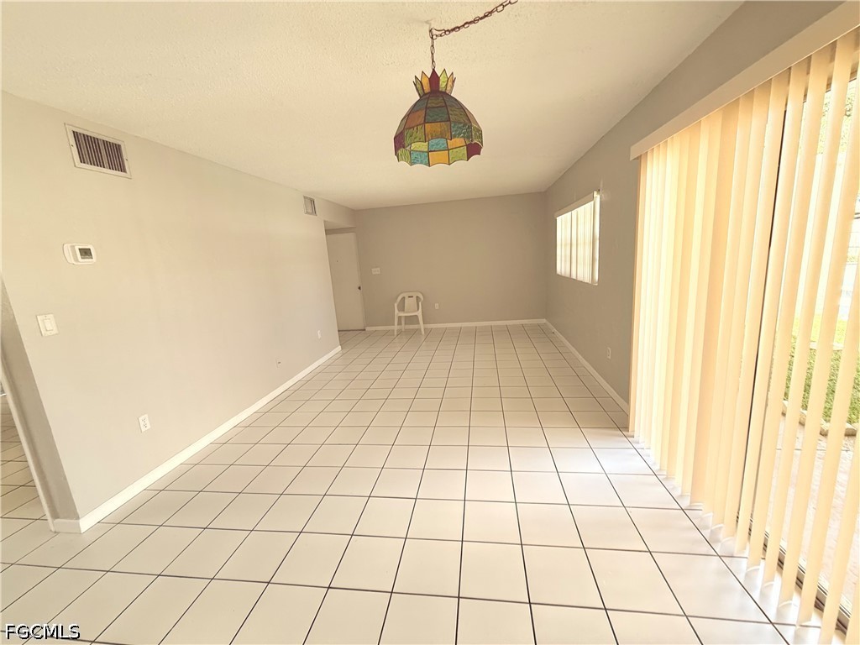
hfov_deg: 102.1
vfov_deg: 85.7
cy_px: 322
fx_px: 348
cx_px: 430
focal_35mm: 14
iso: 125
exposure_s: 1/120
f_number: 2.2
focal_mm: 2.22
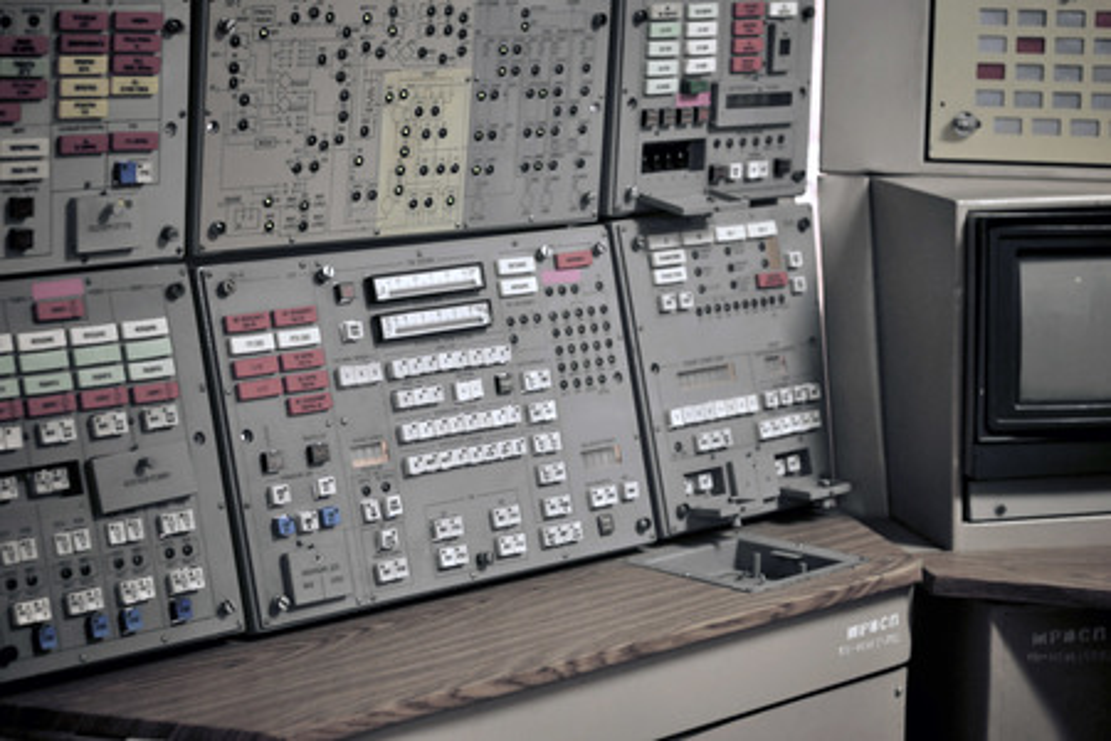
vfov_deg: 18.2
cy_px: 370
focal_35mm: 75
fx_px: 2314
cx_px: 556
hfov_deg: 27.0
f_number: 2.5
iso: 1600
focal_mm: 50
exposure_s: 1/25
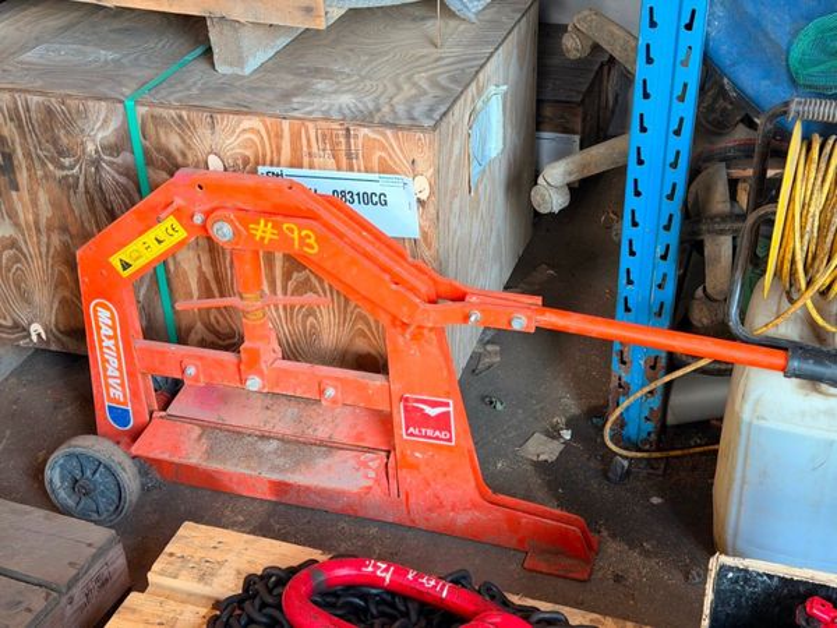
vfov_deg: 30.3
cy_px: 314
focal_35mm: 48
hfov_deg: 39.7
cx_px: 418
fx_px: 1161
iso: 250
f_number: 1.78
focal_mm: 6.76
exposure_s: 1/59
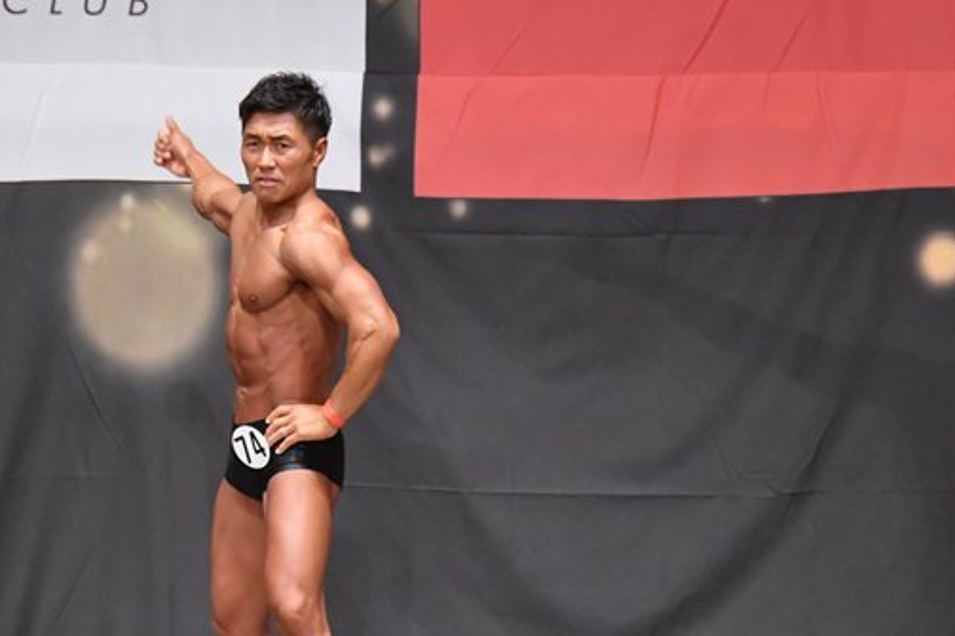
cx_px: 225
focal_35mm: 311
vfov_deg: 4.4
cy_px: 473
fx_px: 8247
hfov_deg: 6.6
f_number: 5.6
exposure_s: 1/400
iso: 8000
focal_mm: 135
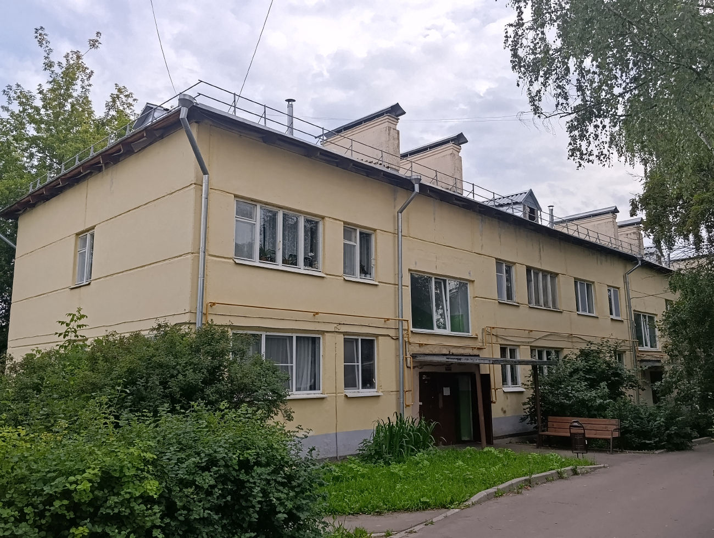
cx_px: 357
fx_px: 599
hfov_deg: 61.6
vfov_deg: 48.3
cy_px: 269
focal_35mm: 29
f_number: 1.7
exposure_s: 1/137
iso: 50
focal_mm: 6.11
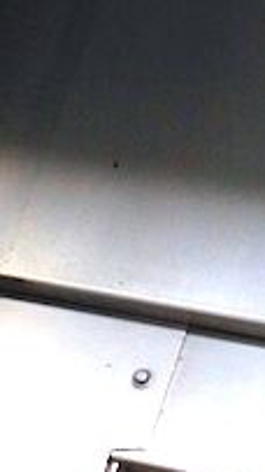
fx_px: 2264
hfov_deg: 6.7
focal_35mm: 181
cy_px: 56
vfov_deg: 11.8
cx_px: 260
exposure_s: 1/40
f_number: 2.4
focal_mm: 4.12
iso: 64
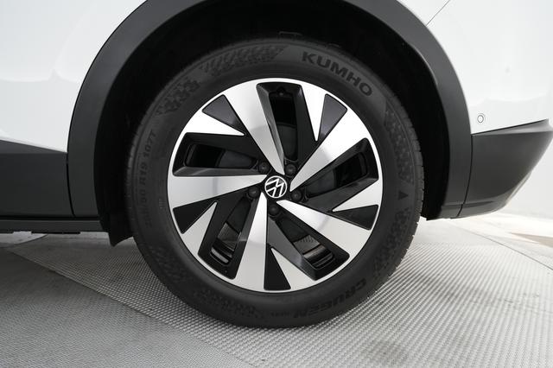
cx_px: 276
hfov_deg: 73.8
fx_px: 368
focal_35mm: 24
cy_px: 184
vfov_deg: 53.1
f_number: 4.5
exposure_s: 1/60
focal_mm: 24
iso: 2500
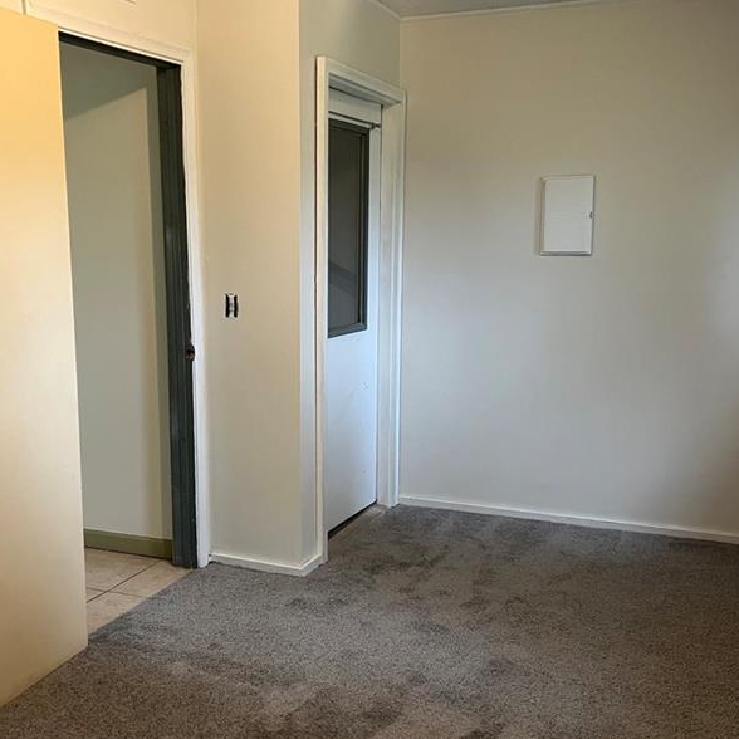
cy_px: 392
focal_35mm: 40
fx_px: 966
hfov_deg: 41.8
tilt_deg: -10.5
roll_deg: -0.4
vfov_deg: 41.8
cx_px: 329
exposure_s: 1/60
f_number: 1.5
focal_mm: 5.7
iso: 400
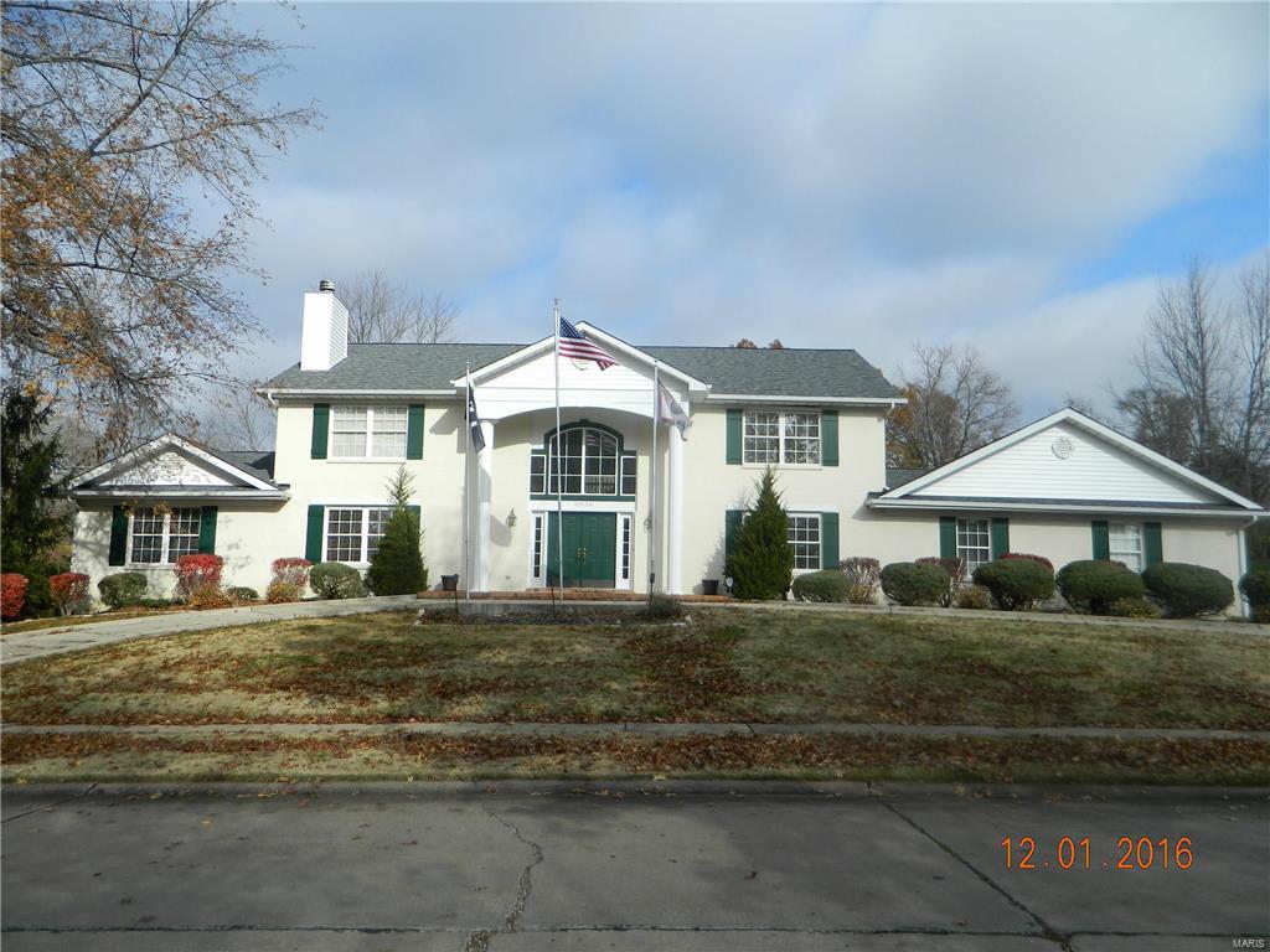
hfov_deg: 69.4
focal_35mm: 25
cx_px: 635
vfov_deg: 54.9
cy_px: 476
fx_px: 917
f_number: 8.7
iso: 80
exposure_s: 1/125
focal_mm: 4.5
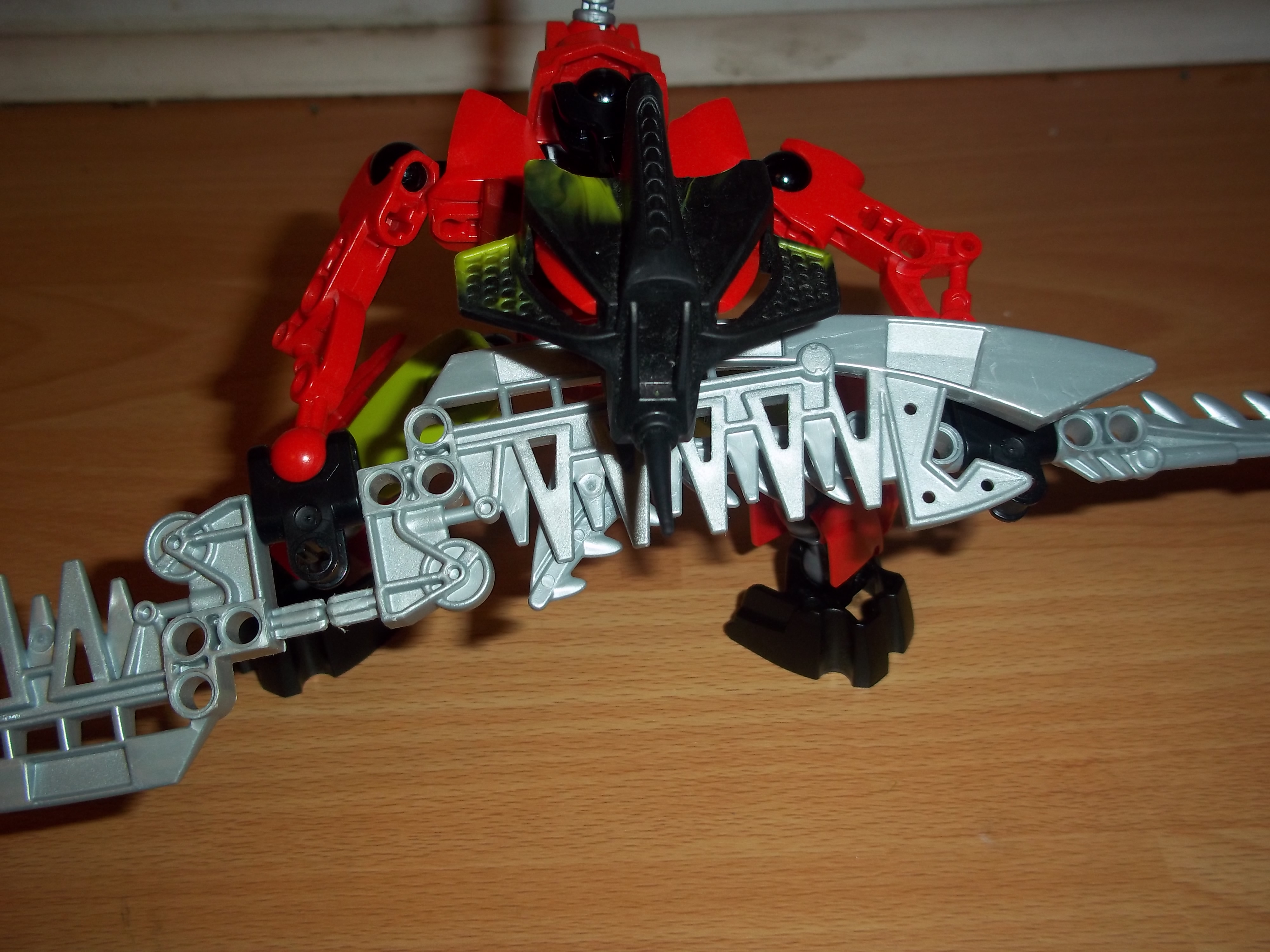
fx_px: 1321
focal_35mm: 36
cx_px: 635
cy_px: 476
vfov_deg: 39.7
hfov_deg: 51.4
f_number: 3.1
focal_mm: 6.5
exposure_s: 1/30
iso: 80
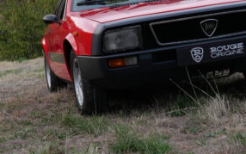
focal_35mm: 89
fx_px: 597
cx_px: 89
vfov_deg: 14.6
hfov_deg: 23.2
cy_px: 30
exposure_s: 1/125
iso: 200
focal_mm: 20
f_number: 4.5
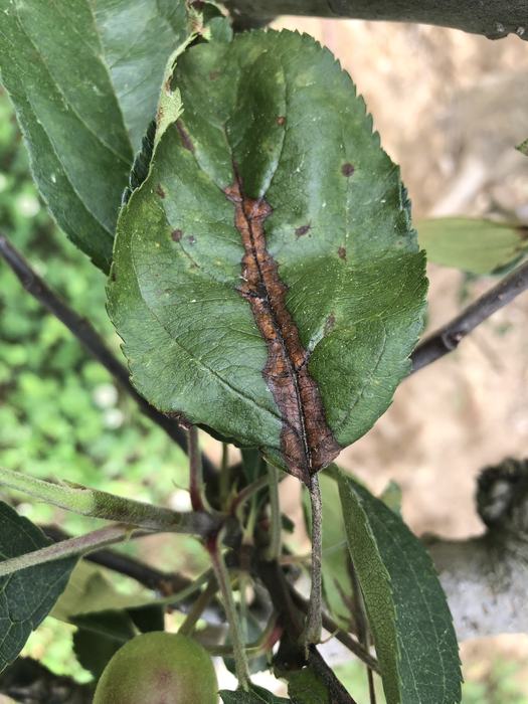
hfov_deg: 49.7
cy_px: 352
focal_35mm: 28
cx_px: 264
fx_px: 569
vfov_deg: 63.4
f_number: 1.8
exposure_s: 1/273
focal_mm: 3.99
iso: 20
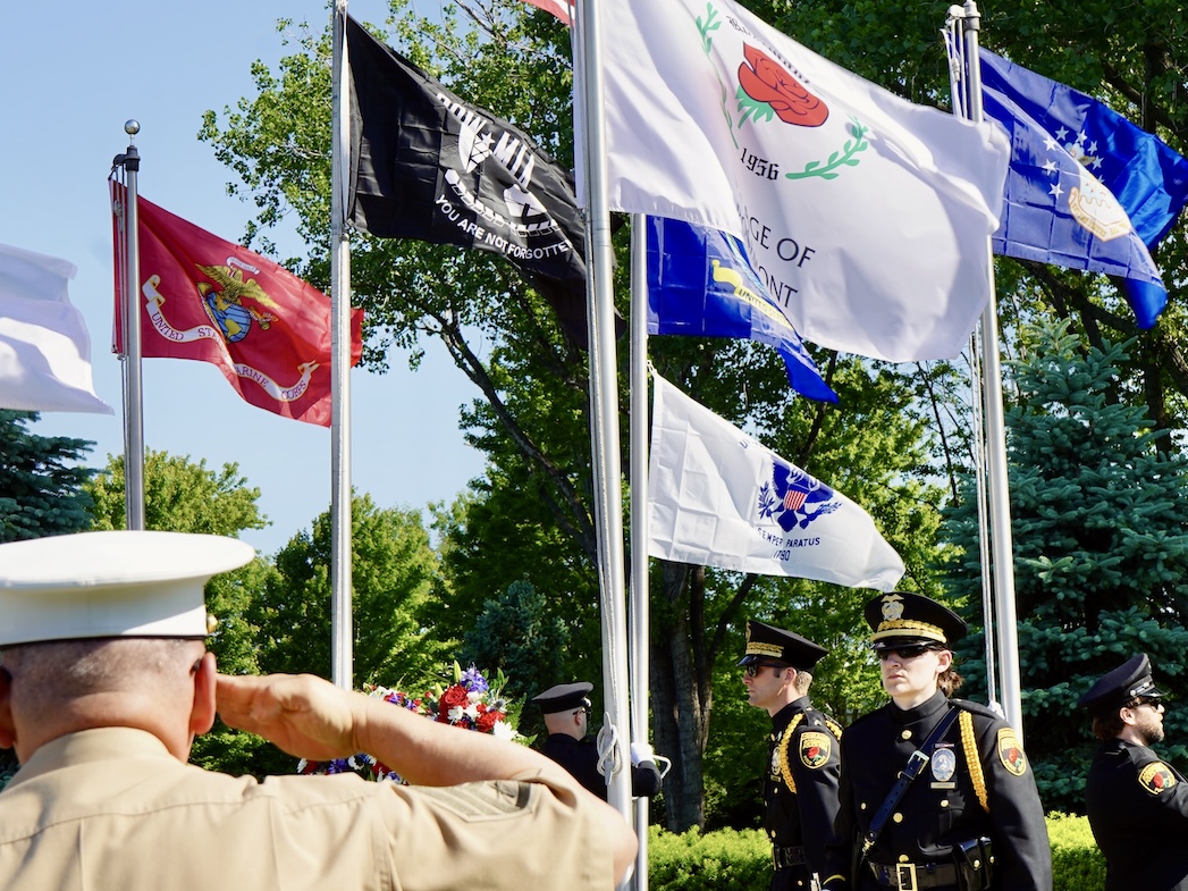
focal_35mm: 79
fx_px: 2711
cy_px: 472
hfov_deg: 24.7
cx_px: 642
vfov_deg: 18.7
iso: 100
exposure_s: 1/125
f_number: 9
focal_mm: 43
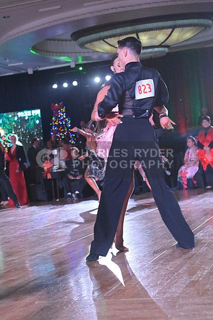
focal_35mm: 70
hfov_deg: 19.5
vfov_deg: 28.8
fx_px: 621
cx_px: 106
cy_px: 160
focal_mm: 70
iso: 6400
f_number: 5.6
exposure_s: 1/400
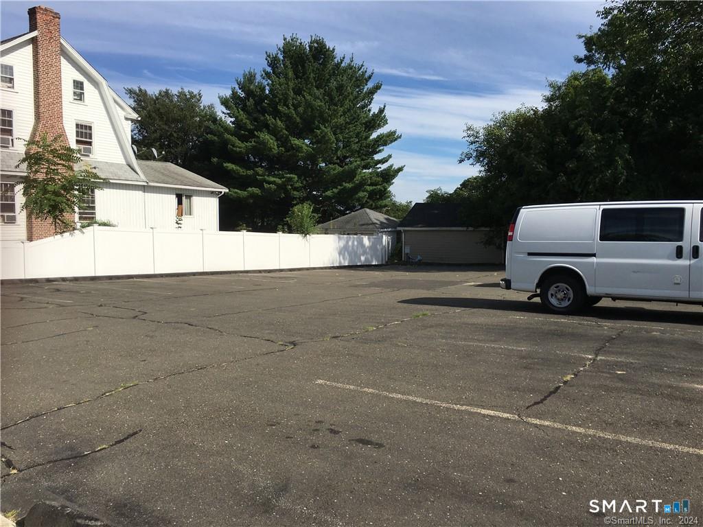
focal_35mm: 29
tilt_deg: -2.0
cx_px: 352
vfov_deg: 48.2
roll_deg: -0.5
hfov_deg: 61.7
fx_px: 589
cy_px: 264
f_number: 2.2
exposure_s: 1/2404
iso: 25
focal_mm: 4.15
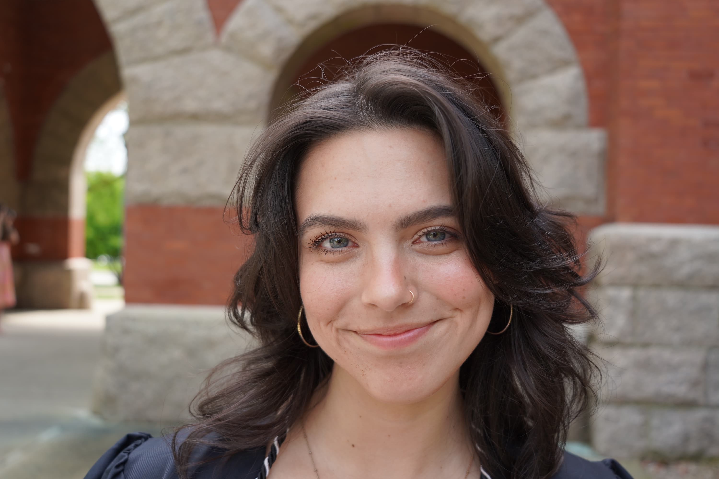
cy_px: 240
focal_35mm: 33
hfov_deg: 57.2
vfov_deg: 40.0
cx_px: 360
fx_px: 659
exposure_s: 1/160
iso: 100
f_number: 4.5
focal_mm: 33
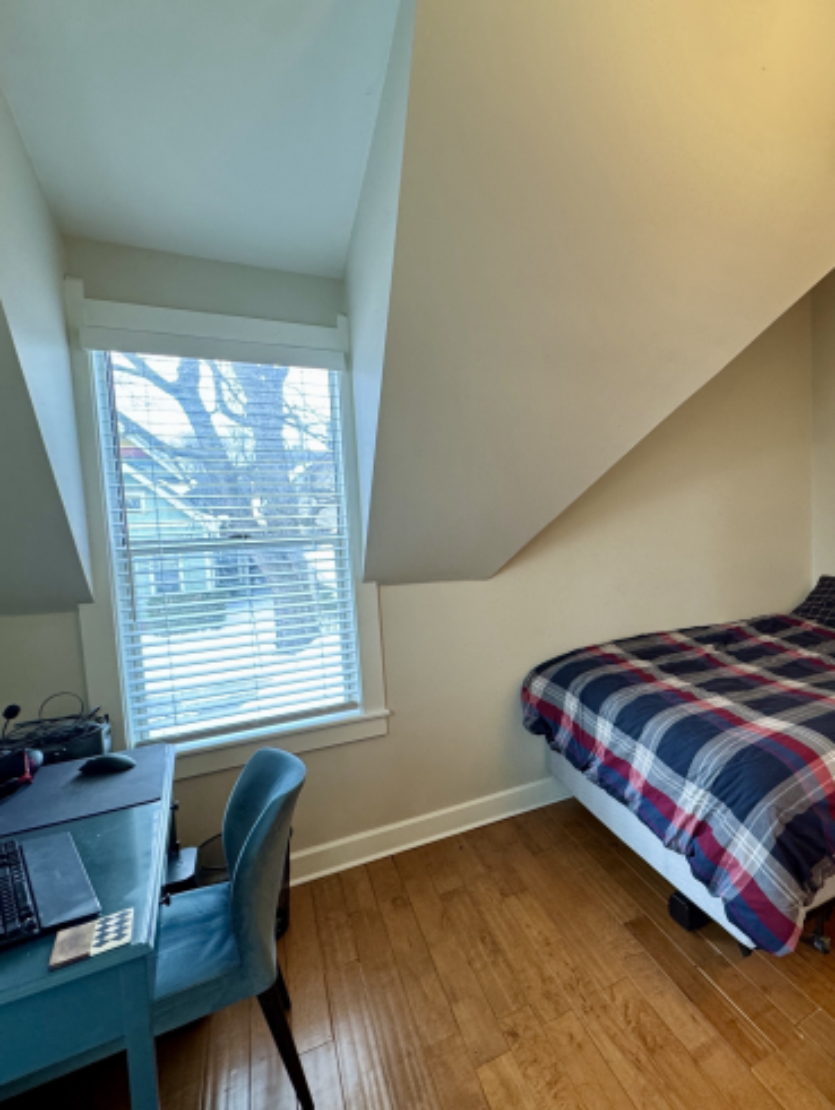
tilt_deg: -5.5
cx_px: 653
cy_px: 549
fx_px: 610
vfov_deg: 84.6
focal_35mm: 19
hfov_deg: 63.5
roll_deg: +1.2
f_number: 2.2
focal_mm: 2.22
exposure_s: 1/60
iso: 200
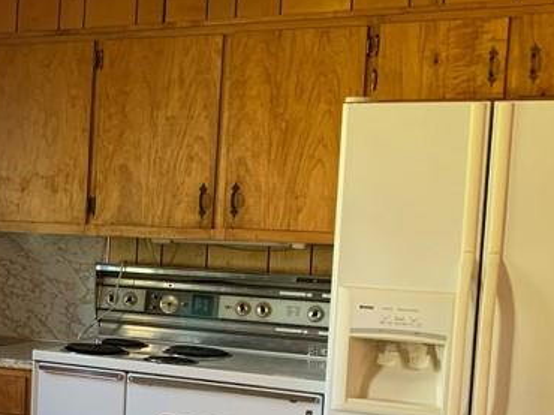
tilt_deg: -4.2
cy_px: 303
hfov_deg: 24.8
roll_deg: -2.1
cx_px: -88
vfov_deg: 20.3
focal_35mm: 72
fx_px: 1152
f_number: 1.8
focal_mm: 4.25
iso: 250
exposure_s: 1/60
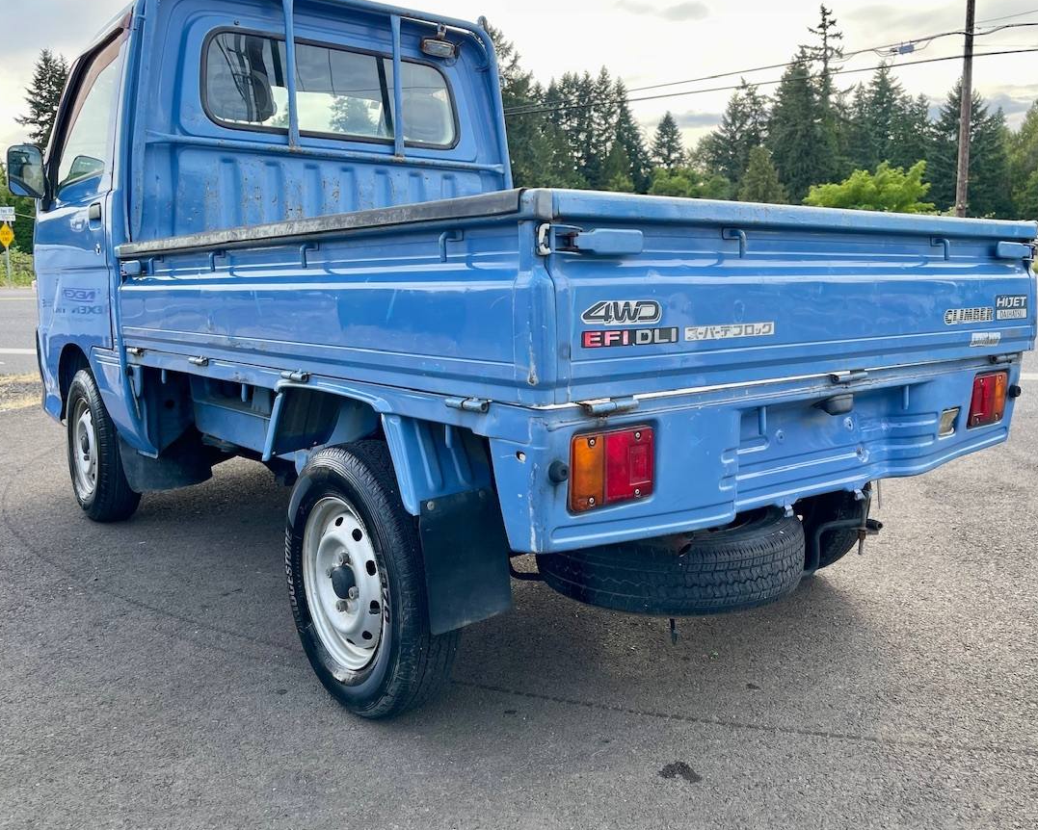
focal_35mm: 29
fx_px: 891
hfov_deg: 60.3
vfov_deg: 49.9
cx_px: 564
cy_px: 386
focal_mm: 5.1
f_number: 1.6
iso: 32
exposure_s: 1/363
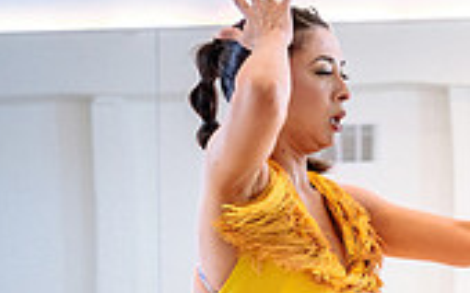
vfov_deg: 6.9
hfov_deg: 11.2
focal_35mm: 185
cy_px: 502
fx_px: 2368
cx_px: 474
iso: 1600
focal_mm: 48
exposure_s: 1/250
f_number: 2.8
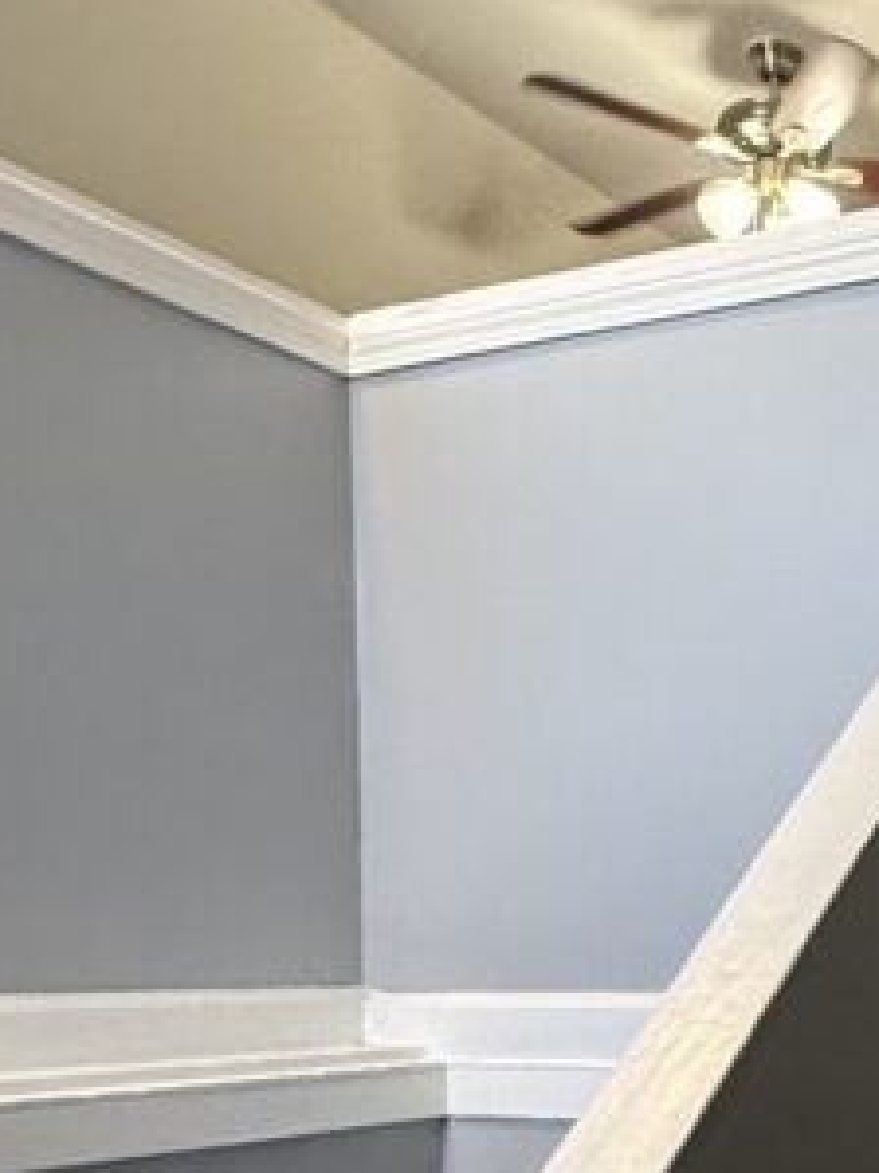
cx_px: 1020
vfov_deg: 37.5
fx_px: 1626
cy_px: 1020
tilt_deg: -1.5
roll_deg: +0.1
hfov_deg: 27.1
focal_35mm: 48
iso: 320
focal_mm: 2.22
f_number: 2.2
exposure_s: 1/120
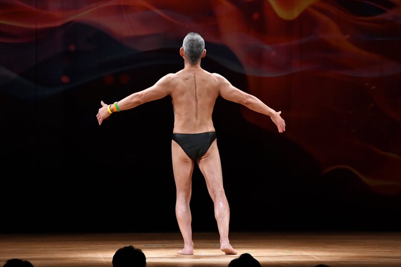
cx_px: 200
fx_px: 2505
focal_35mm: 225
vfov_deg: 6.1
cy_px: 134
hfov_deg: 9.2
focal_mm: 150
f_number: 5.6
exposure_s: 1/400
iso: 3200
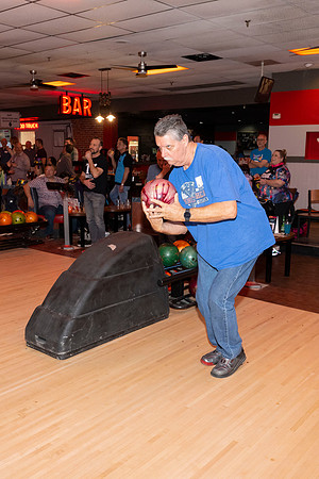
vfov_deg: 53.1
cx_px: 160
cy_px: 240
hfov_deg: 36.9
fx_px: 478
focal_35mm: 36
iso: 2000
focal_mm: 24
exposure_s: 1/100
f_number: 5.6
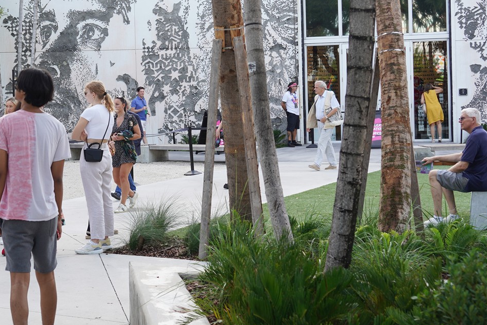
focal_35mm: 82
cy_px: 116
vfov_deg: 16.6
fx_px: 1109
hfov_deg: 24.5
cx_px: 120
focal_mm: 39
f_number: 5.6
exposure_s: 1/100
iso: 100
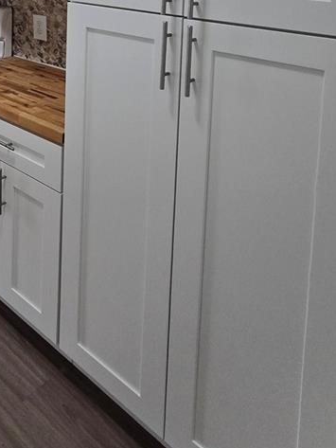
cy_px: -23
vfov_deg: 44.7
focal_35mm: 33
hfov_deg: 33.5
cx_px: -82
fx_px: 427
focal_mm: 2.2
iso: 160
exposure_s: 1/60
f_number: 2.2
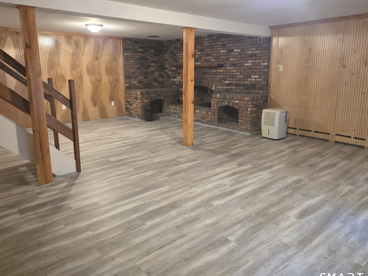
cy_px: 128
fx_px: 276
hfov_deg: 67.3
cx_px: 174
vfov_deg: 53.0
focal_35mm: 26
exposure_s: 1/120
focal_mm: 6.3
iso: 1600
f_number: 1.7
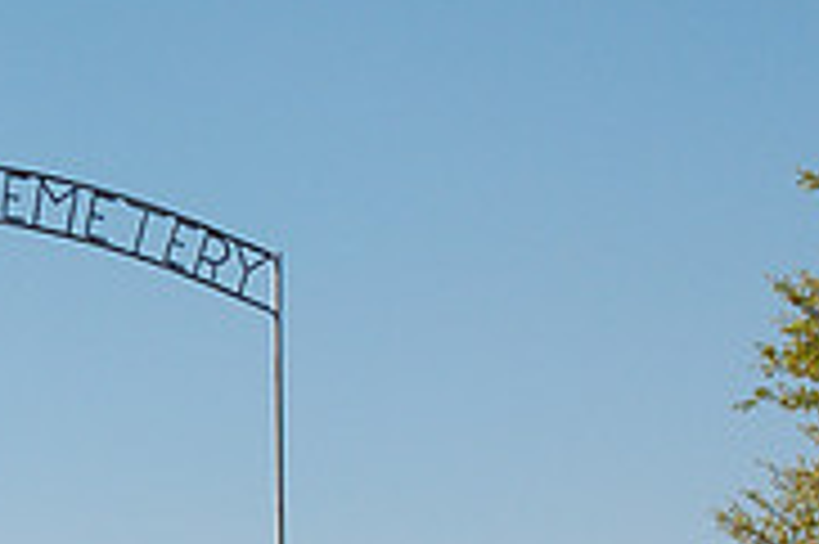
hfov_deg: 11.2
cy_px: 229
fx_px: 4137
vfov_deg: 7.5
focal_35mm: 182
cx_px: -58
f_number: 10
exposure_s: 1/400
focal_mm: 38
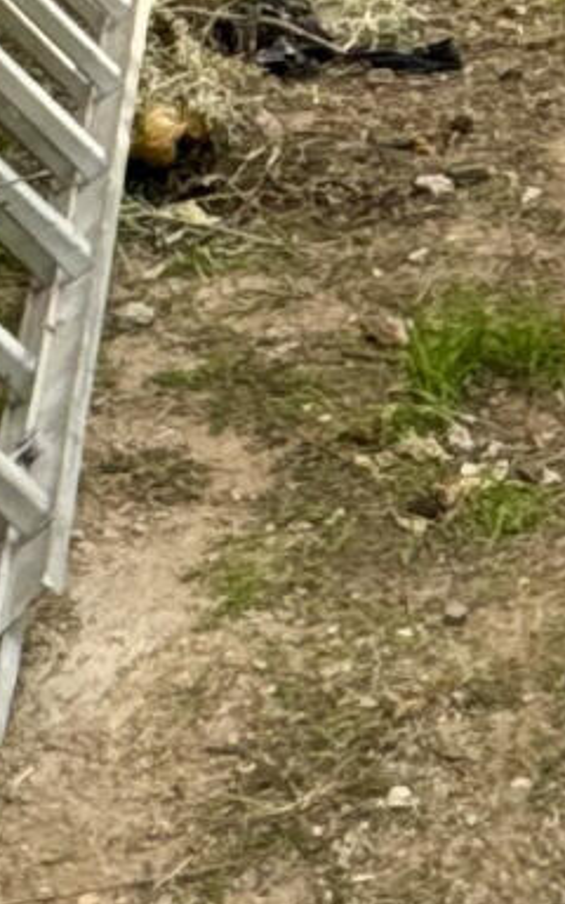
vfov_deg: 15.5
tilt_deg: -4.3
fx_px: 2858
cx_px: 1405
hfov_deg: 9.8
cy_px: -711
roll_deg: +0.1
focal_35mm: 116
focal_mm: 2.22
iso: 40
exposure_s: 1/280
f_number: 2.2
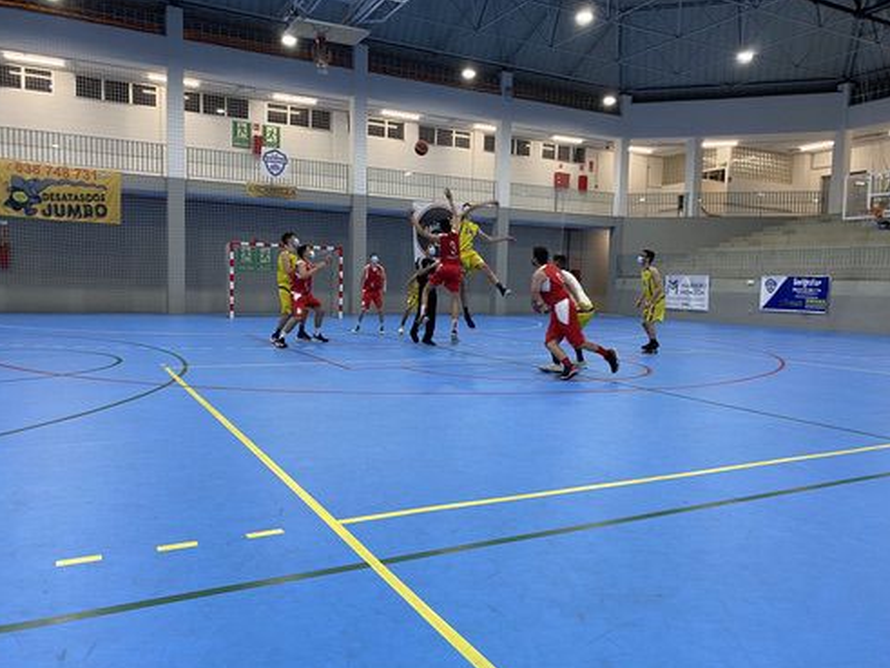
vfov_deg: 51.4
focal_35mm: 27
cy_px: 341
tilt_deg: -6.3
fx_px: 695
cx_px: 457
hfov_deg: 65.3
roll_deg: -2.6
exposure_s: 1/50
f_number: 1.8
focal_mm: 4.25
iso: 64
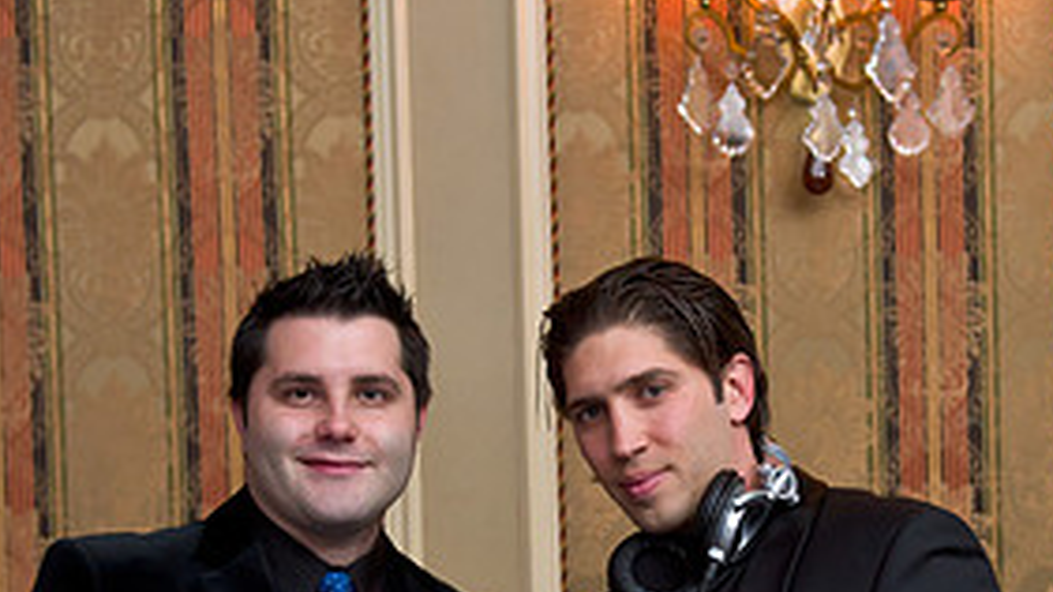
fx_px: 2289
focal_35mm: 82
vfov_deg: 14.6
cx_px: 633
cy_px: 521
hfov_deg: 25.9
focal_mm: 38
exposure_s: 1/100
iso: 1600
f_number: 3.2
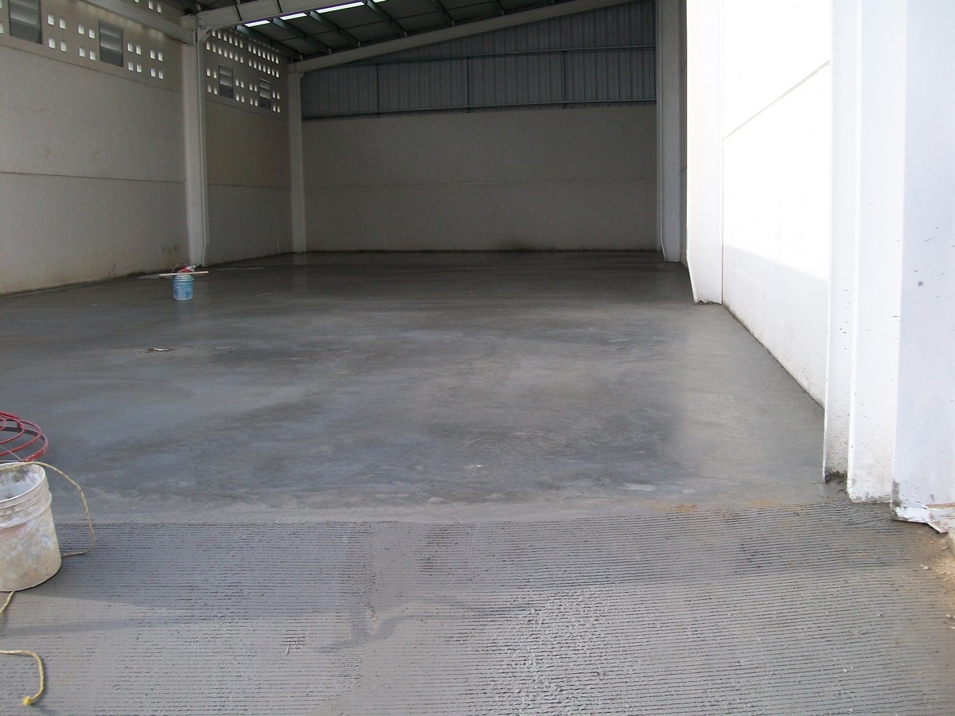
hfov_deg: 51.4
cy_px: 358
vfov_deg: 39.7
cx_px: 478
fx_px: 993
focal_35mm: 36
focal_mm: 6
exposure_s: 1/400
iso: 80
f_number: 2.7
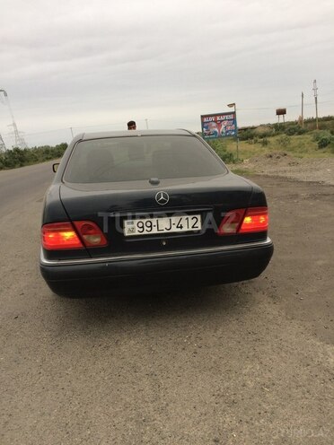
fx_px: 373
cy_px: 222
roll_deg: +8.3
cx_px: 167
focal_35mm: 29
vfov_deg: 61.7
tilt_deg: -13.4
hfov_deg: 48.2
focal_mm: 4.15
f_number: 2.2
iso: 40
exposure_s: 1/100
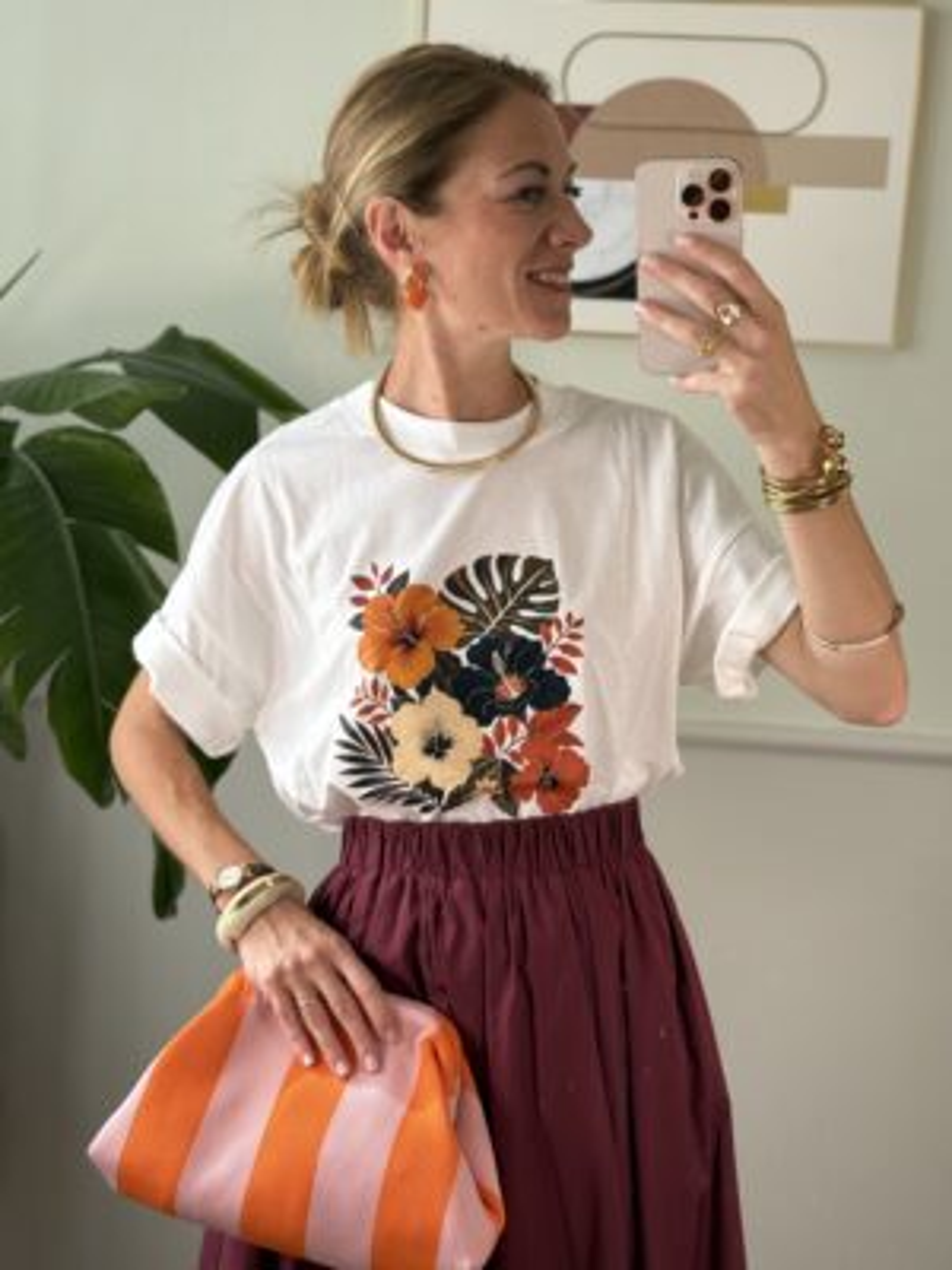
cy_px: 635
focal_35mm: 48
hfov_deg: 30.3
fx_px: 1760
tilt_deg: -20.1
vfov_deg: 39.7
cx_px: 476
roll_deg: -1.3
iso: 64
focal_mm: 6.76
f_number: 1.78
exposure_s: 1/625
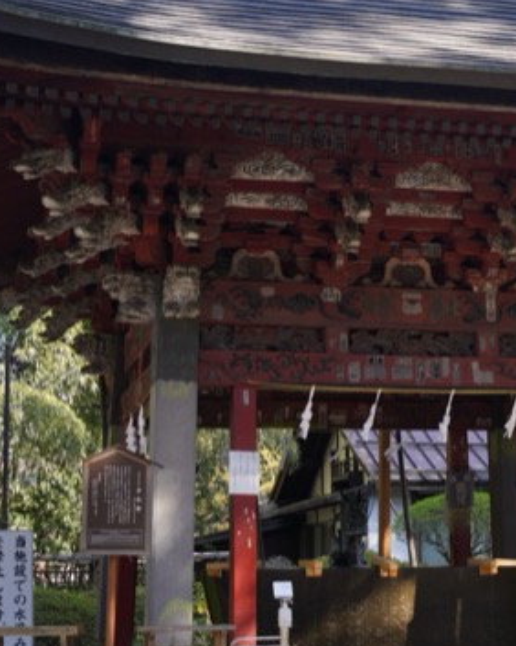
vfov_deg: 23.8
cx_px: 414
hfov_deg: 19.0
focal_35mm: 80
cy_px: 388
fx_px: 1528
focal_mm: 47
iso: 100
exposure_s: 1/125
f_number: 3.5
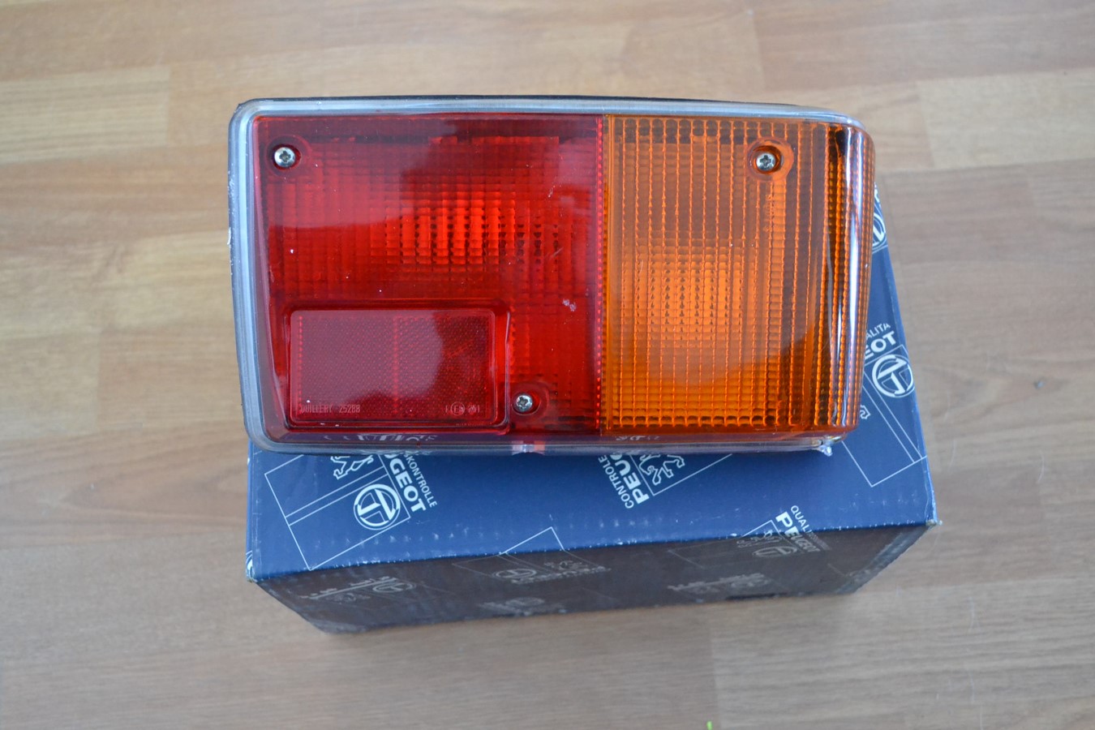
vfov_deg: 34.2
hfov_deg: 49.6
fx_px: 1186
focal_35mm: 39
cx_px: 548
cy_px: 365
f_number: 4.2
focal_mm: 26
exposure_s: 1/8
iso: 3200
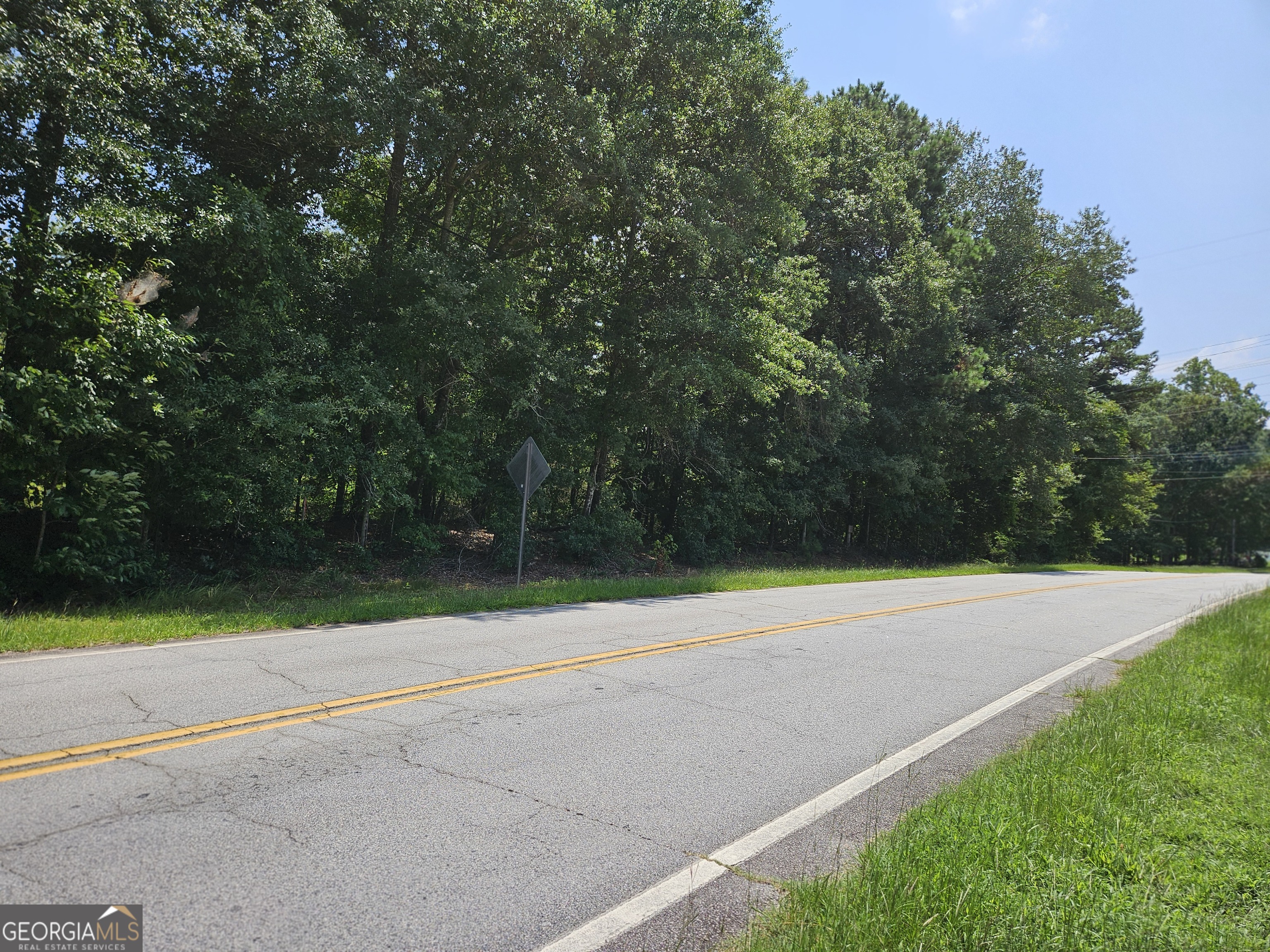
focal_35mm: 23
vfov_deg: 58.9
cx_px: 635
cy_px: 476
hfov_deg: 73.9
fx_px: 844
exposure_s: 1/1668
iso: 25
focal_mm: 5.4
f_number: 1.8
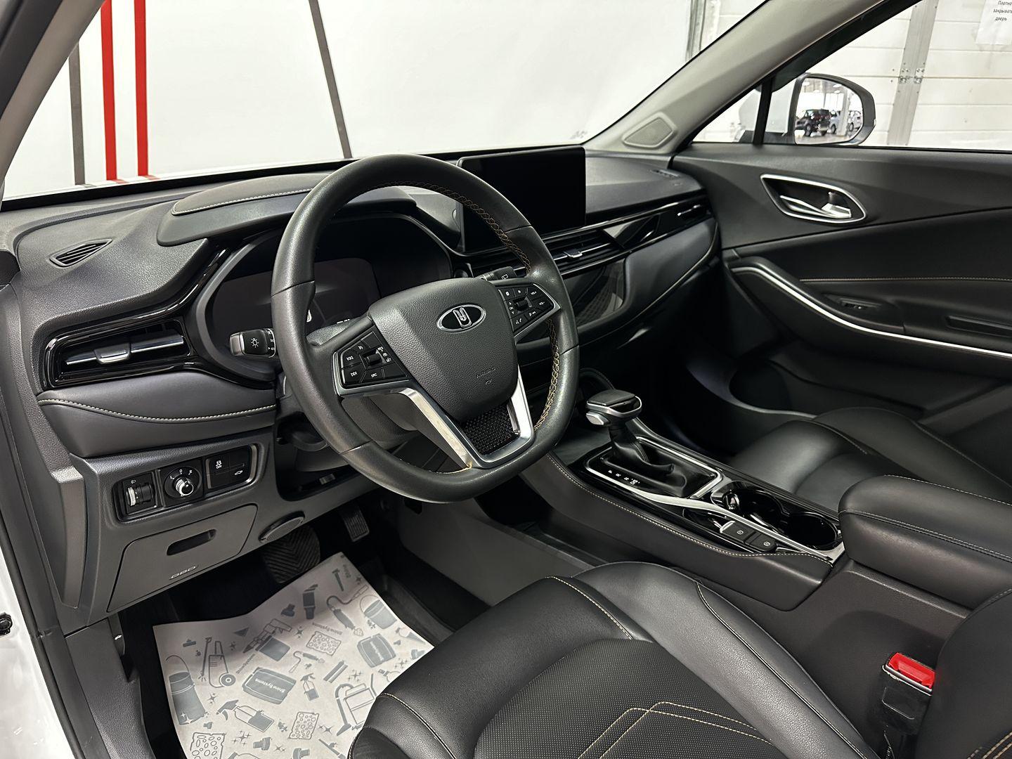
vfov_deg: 56.8
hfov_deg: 71.6
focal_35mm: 24
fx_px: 702
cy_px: 380
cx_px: 506
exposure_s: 1/50
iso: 640
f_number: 1.78
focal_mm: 6.86
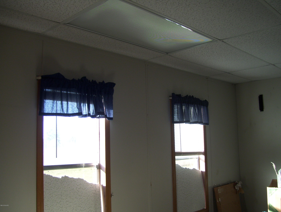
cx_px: 140
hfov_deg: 51.3
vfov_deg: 39.7
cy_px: 106
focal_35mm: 36
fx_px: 293
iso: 80
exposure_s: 1/60
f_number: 2.7
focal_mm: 6
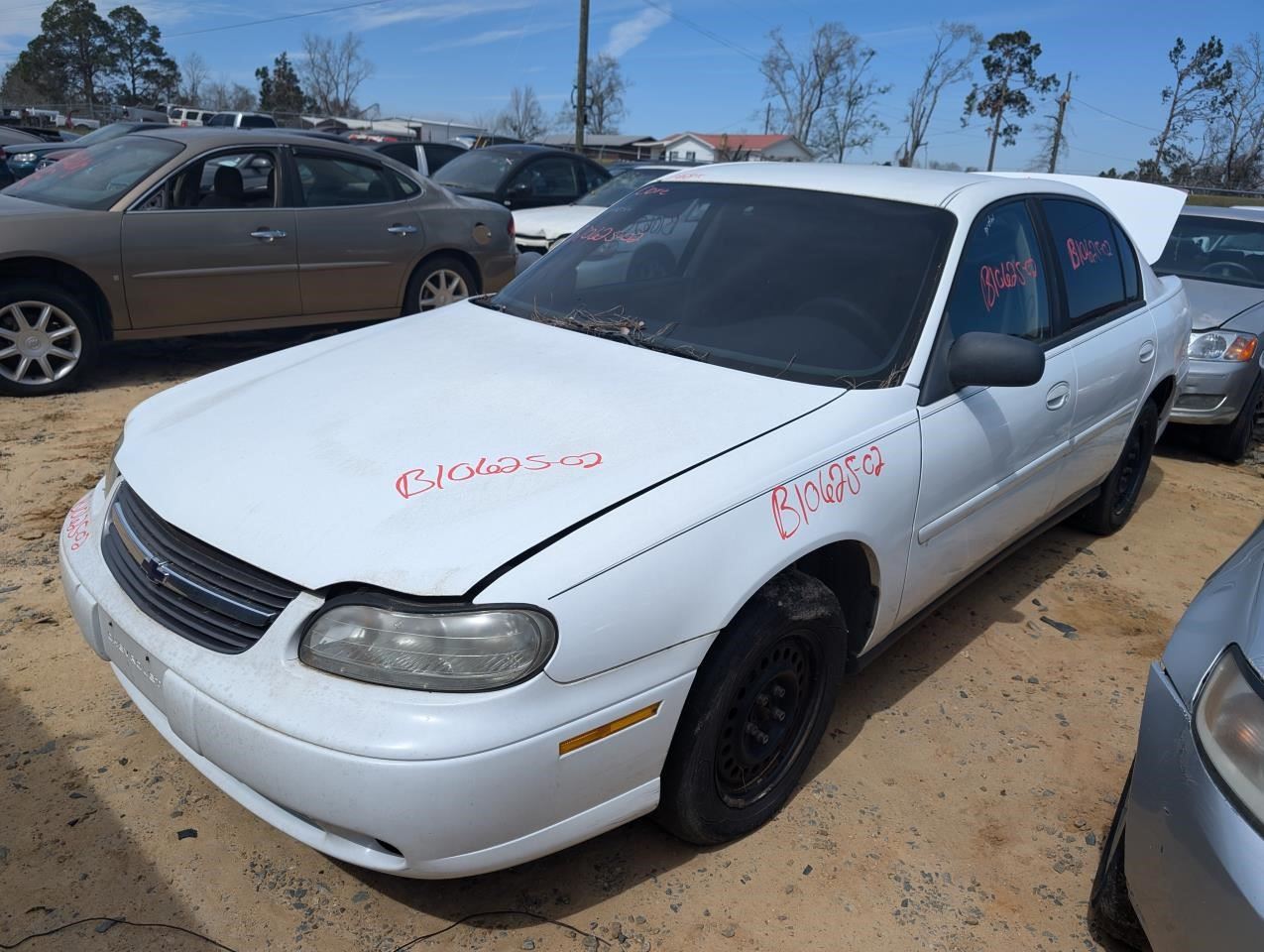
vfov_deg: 56.9
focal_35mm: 24
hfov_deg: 71.5
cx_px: 632
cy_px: 476
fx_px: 878
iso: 26
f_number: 1.68
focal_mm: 6.9
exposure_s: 1/1783
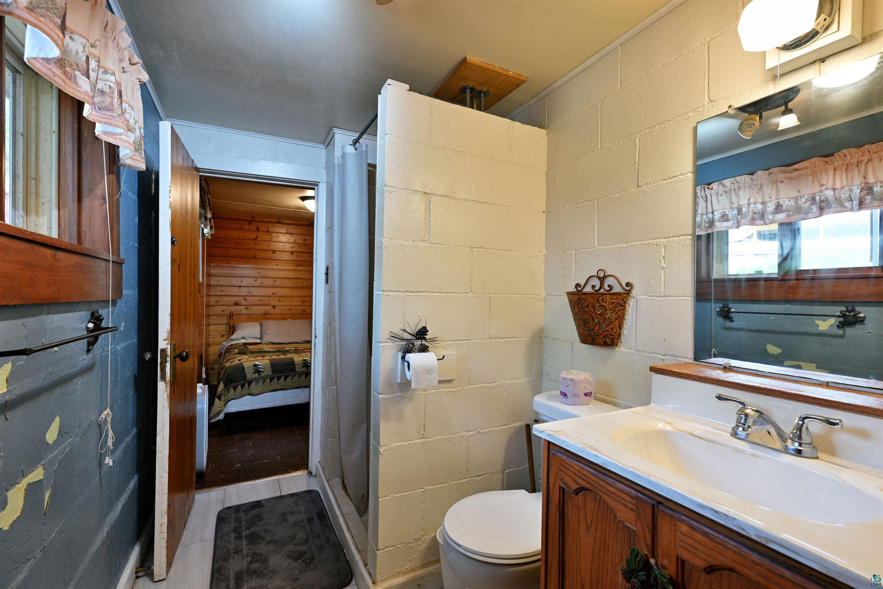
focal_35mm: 16
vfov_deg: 73.7
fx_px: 392
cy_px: 294
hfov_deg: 96.7
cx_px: 442
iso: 250
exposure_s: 1/15
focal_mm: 16
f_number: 5.6
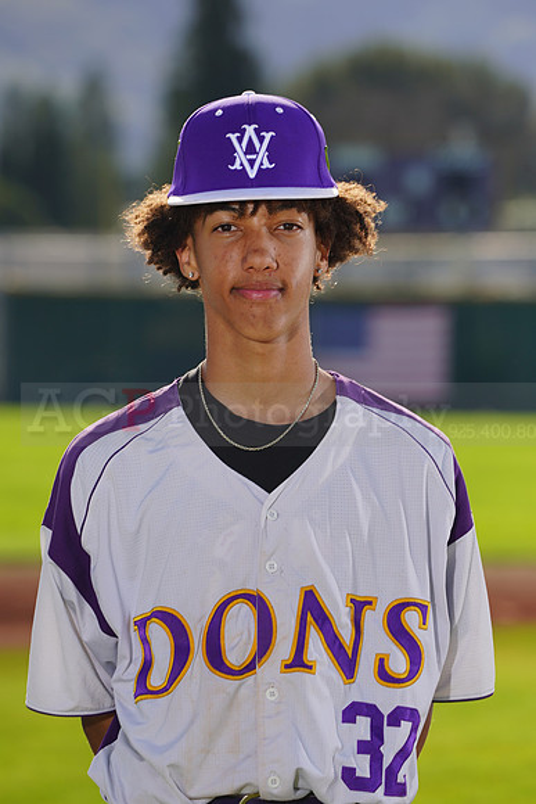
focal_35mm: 306
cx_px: 268
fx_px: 6829
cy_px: 402
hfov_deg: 4.5
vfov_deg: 6.7
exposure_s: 1/250
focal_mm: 306
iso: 100
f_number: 9
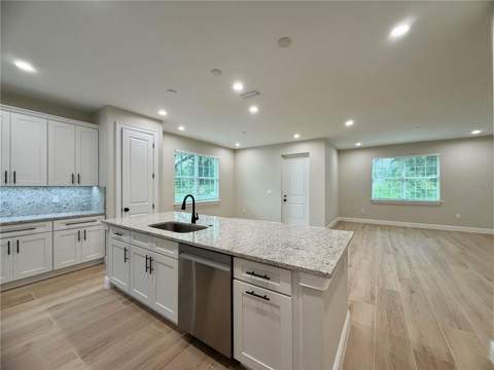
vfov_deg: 85.7
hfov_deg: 102.1
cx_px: 247
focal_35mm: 14
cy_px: 185
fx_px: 200
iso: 250
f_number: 2.2
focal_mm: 2.22
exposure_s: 1/120
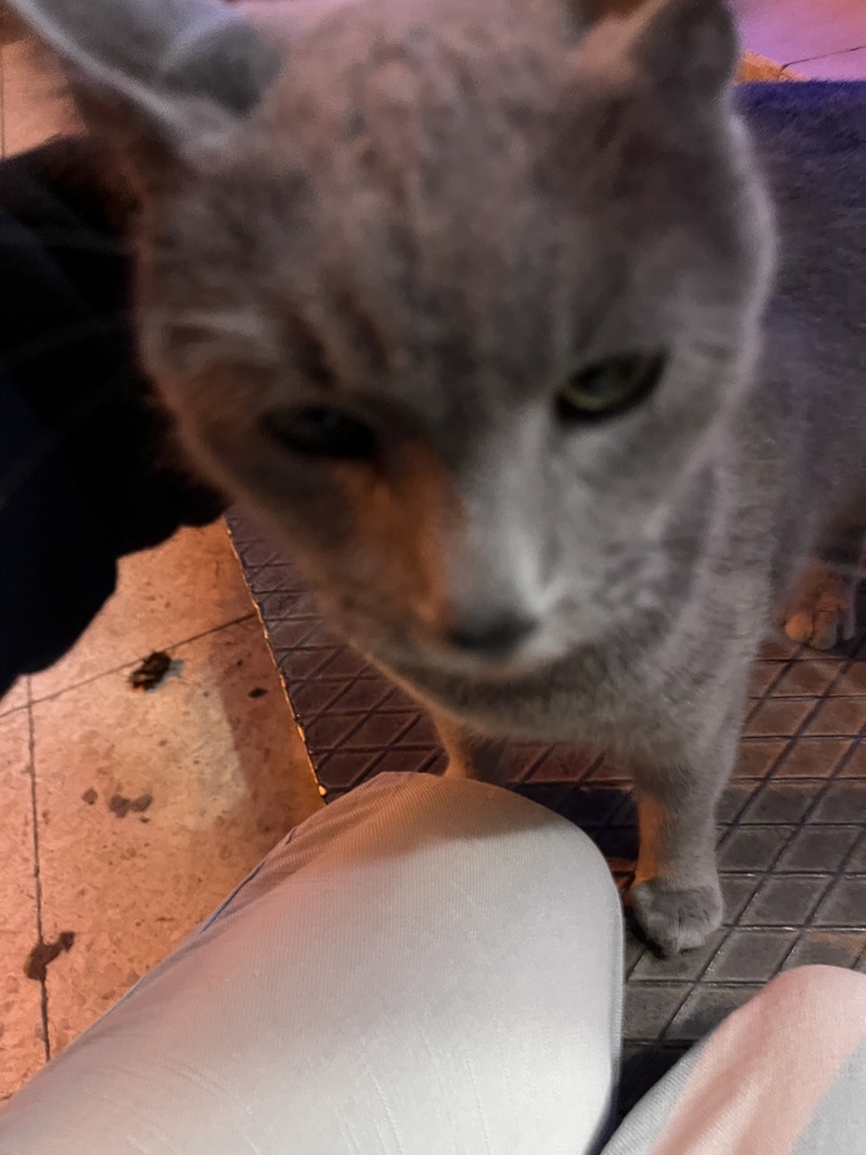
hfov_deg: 53.1
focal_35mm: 26
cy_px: 578
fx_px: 867
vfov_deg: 67.3
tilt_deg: -46.8
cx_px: 433
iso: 500
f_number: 1.6
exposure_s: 1/25
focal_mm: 5.1
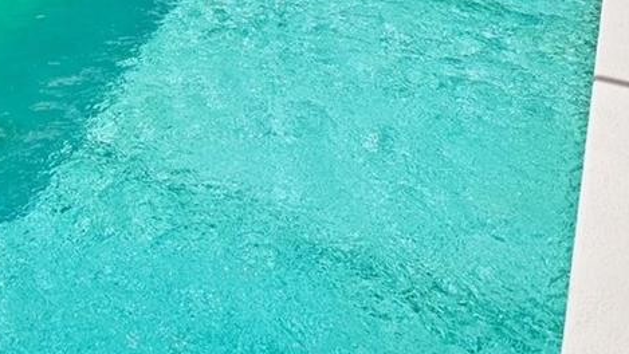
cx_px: -15
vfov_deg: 17.8
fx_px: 834
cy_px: -326
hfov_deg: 36.6
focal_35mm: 50
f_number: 8
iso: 400
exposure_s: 1/500
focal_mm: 14
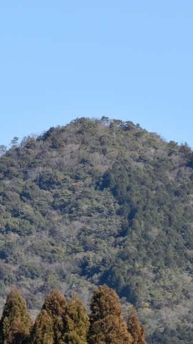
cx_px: 109
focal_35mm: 356
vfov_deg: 6.1
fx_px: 3244
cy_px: 200
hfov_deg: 3.4
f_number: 8
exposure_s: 1/500
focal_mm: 70
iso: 400
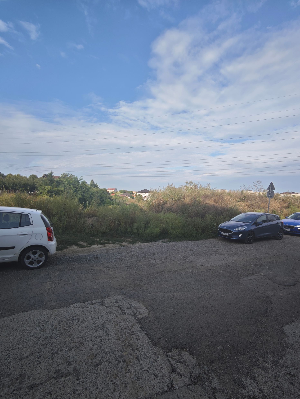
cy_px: 212
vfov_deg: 98.0
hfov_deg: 81.8
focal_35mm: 15
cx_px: 158
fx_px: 173
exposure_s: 1/339
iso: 50
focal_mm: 2.16
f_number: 2.2
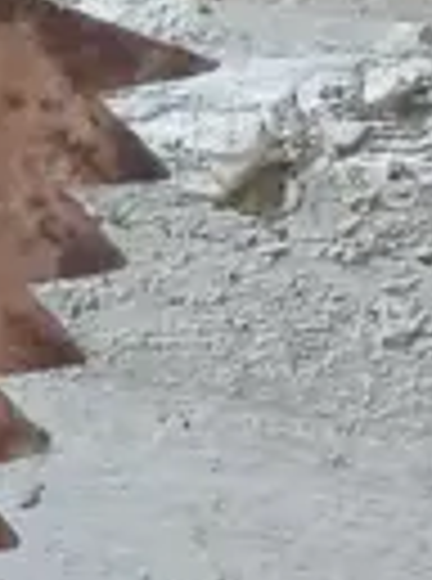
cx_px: -639
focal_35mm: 215
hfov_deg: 6.5
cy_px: -337
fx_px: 3595
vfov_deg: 9.0
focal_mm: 2.87
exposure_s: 1/50
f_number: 2
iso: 320
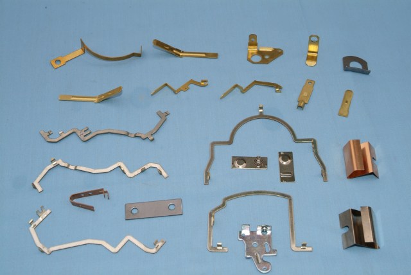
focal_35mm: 57
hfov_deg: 35.0
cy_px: 138
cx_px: 206
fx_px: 651
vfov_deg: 23.8
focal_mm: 38
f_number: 11
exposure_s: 1/125
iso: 200
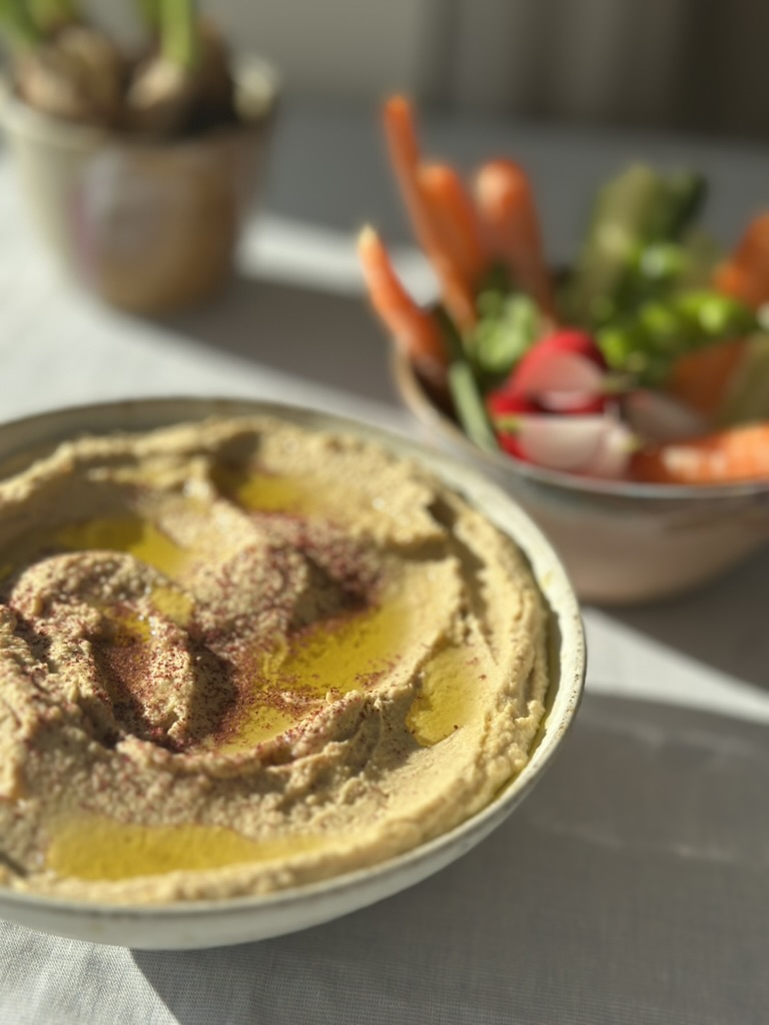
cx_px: 384
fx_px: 1422
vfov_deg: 39.7
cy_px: 512
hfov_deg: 30.3
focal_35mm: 48
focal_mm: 6.86
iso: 100
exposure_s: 1/3731
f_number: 1.78
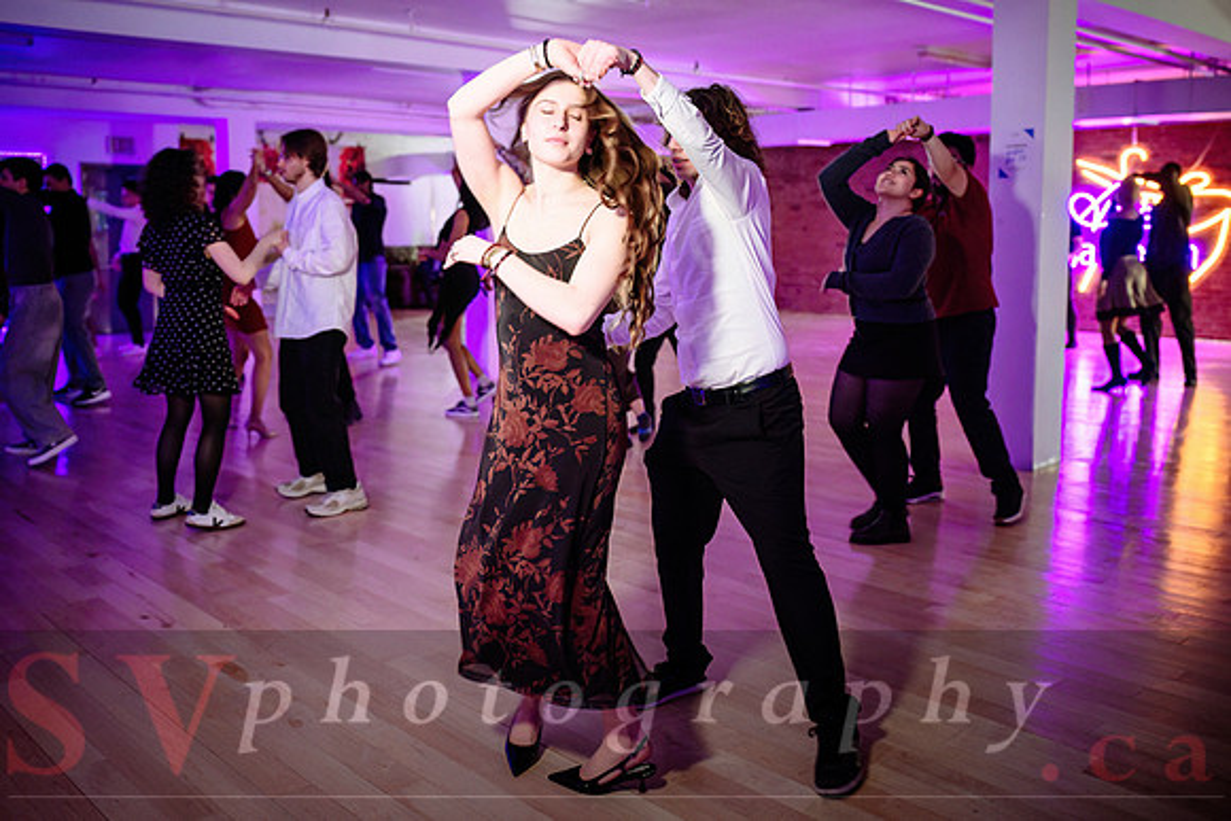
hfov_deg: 58.0
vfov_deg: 40.5
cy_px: 345
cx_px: 582
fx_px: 1109
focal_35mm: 32
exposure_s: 1/125
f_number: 2
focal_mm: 28
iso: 2000
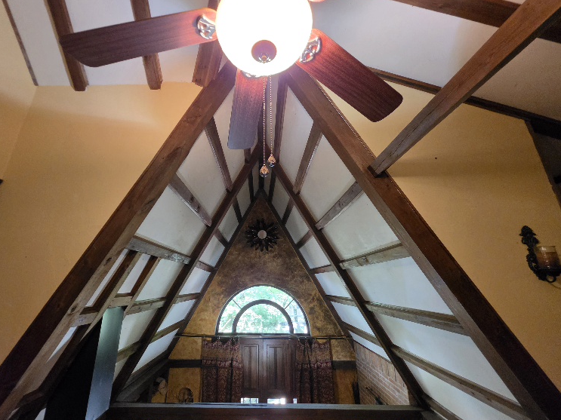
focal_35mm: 14
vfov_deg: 85.7
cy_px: 207
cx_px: 262
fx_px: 227
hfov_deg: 101.9
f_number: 1.9
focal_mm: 2.2
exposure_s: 1/60.2
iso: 500
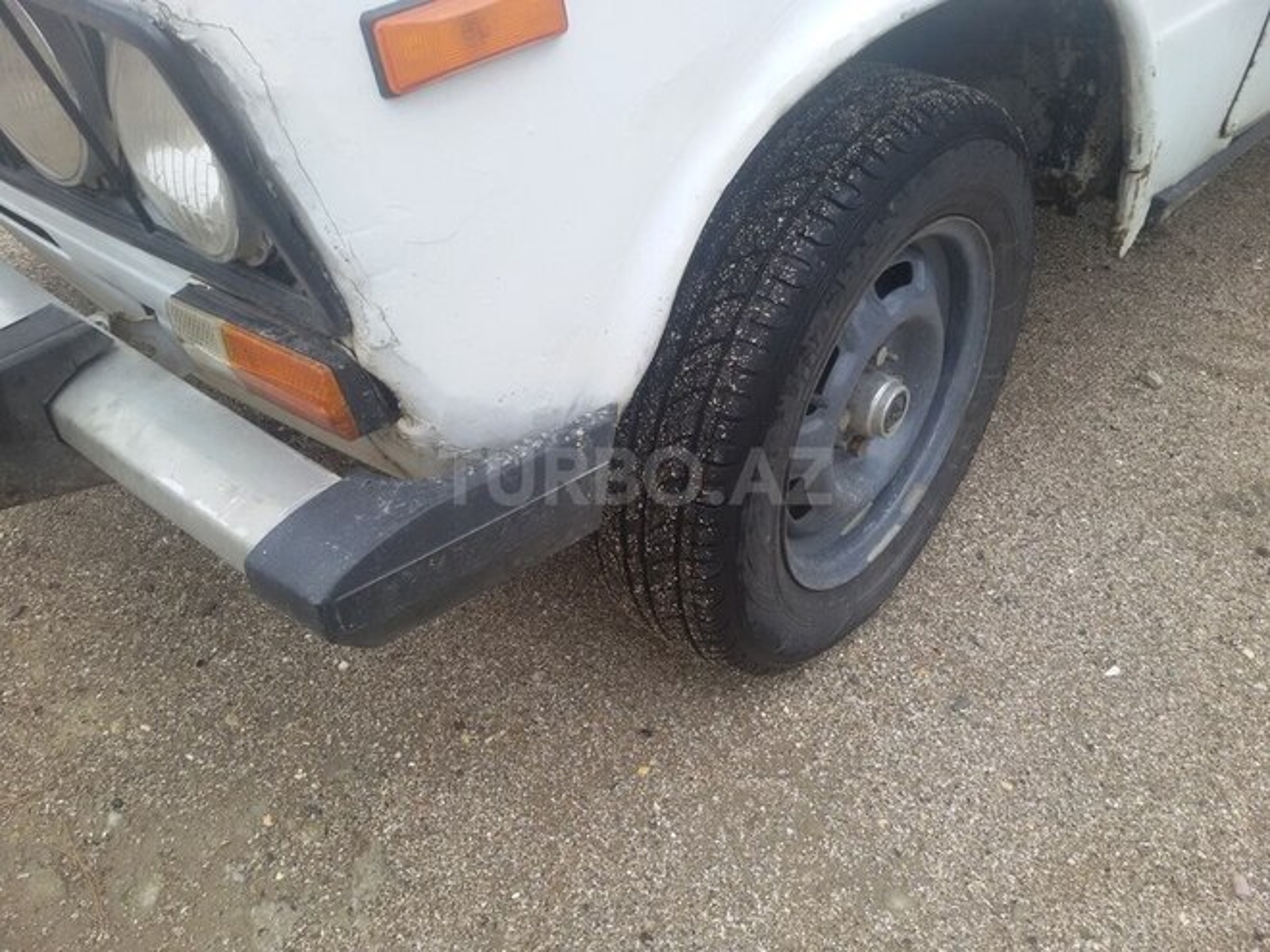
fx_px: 1137
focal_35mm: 31
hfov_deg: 58.4
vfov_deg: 45.4
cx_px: 635
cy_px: 476
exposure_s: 1/100
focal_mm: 2.93
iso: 50
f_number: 2.4
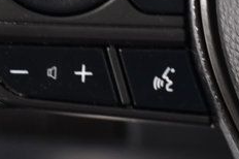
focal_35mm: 318
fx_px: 2108
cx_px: 111
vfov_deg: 4.3
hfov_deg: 6.5
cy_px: -10
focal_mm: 48
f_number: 4.5
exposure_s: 1/20
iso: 400
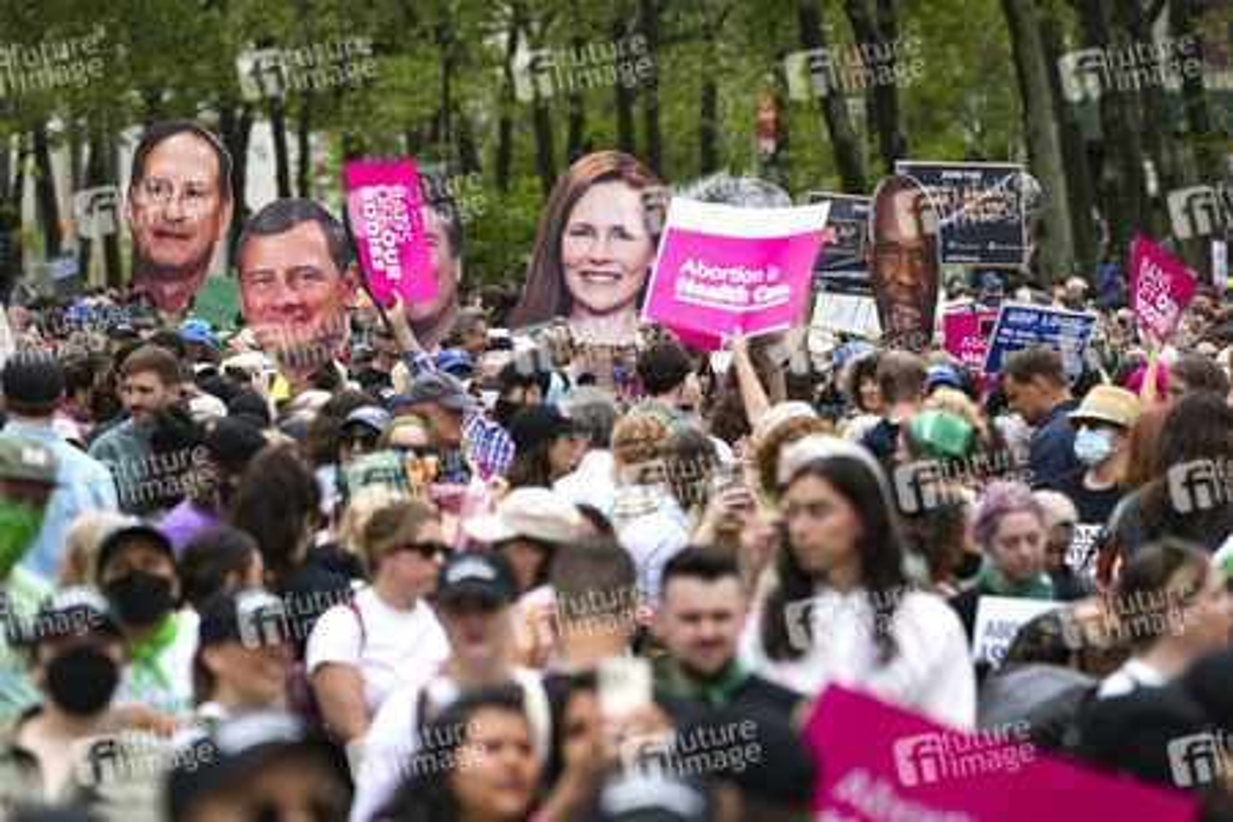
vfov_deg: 4.9
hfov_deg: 7.3
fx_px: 9658
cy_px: 411
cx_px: 616
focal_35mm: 282
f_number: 7.1
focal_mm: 282
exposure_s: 1/640
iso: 200
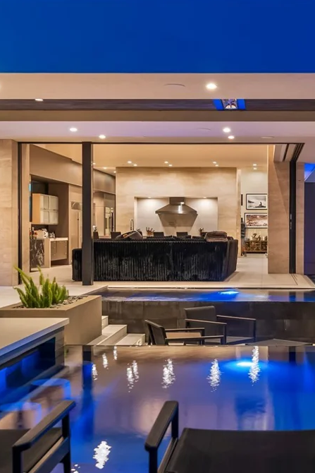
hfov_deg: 24.3
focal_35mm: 55
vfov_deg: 36.2
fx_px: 721
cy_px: 237
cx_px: 239
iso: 250
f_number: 3.2
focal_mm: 24
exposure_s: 1/2
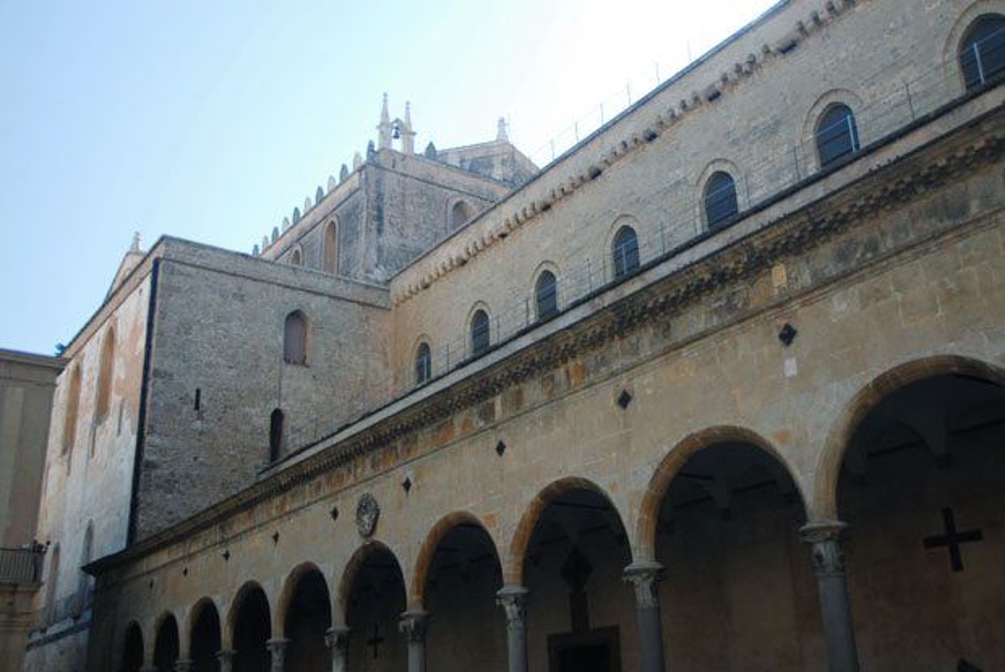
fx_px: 1006
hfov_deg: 53.1
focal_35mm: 36
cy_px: 336
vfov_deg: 37.0
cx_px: 502
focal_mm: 24
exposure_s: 1/320
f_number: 3.8
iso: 200
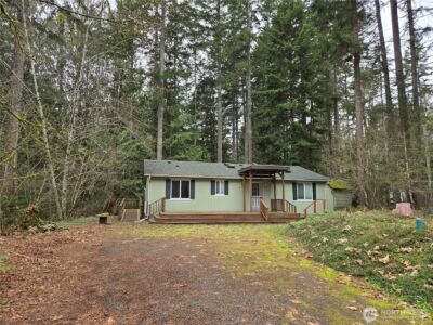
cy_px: 162
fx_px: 288
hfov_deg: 73.9
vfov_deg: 58.9
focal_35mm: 23
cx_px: 216
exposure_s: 1/261
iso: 25
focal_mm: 5.4
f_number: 1.8
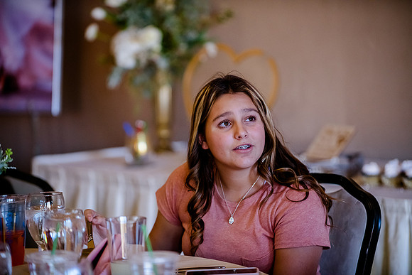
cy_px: 138
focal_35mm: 160
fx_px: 1831
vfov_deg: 8.6
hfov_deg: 12.8
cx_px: 206
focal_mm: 160
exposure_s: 1/320
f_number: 2.8
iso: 2500
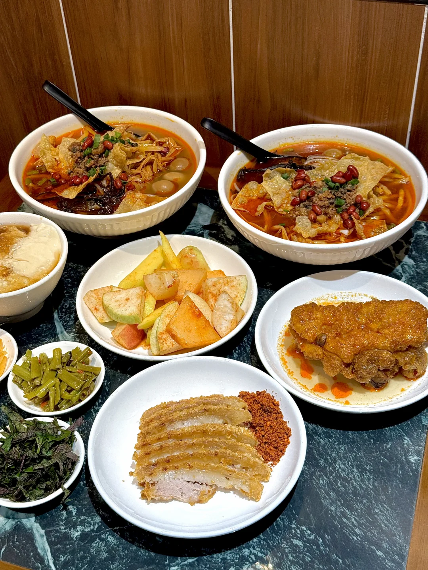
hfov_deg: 30.3
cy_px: 285
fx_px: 791
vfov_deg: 39.7
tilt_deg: -42.0
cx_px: 214
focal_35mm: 48
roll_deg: +4.0
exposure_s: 1/100
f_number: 1.78
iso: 50
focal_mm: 6.76
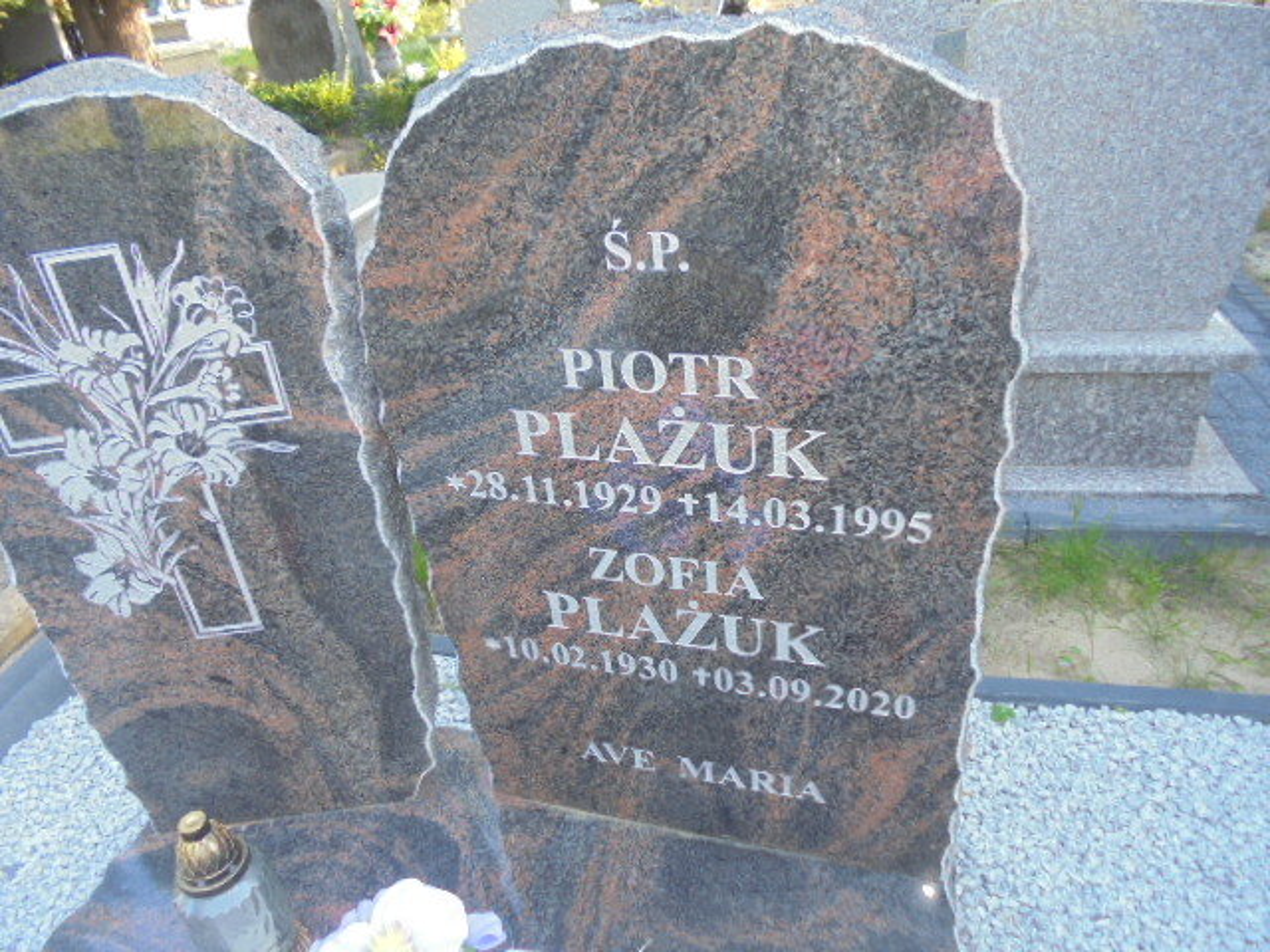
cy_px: 476
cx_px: 635
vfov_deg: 53.1
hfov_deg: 67.3
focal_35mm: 26
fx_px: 954
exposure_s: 1/30
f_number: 3.5
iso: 100
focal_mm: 4.6
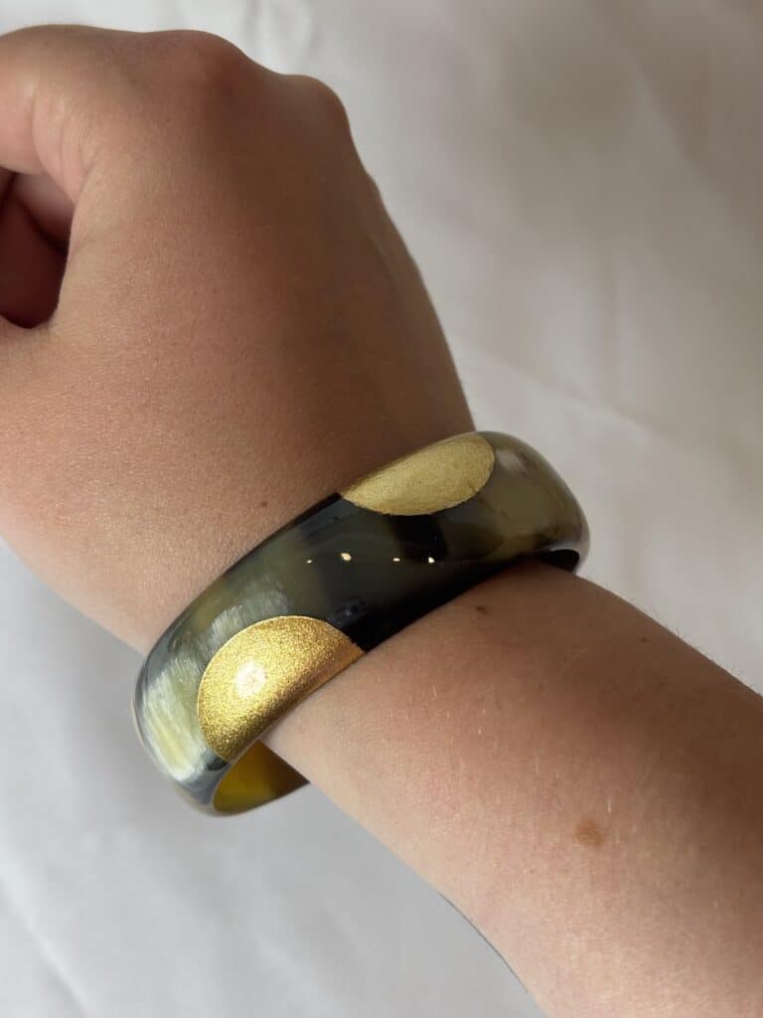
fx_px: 1528
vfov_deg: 36.8
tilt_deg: -66.8
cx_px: 382
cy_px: 509
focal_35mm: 52
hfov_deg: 28.0
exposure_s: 1/100
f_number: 1.6
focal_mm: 5.96
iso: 32
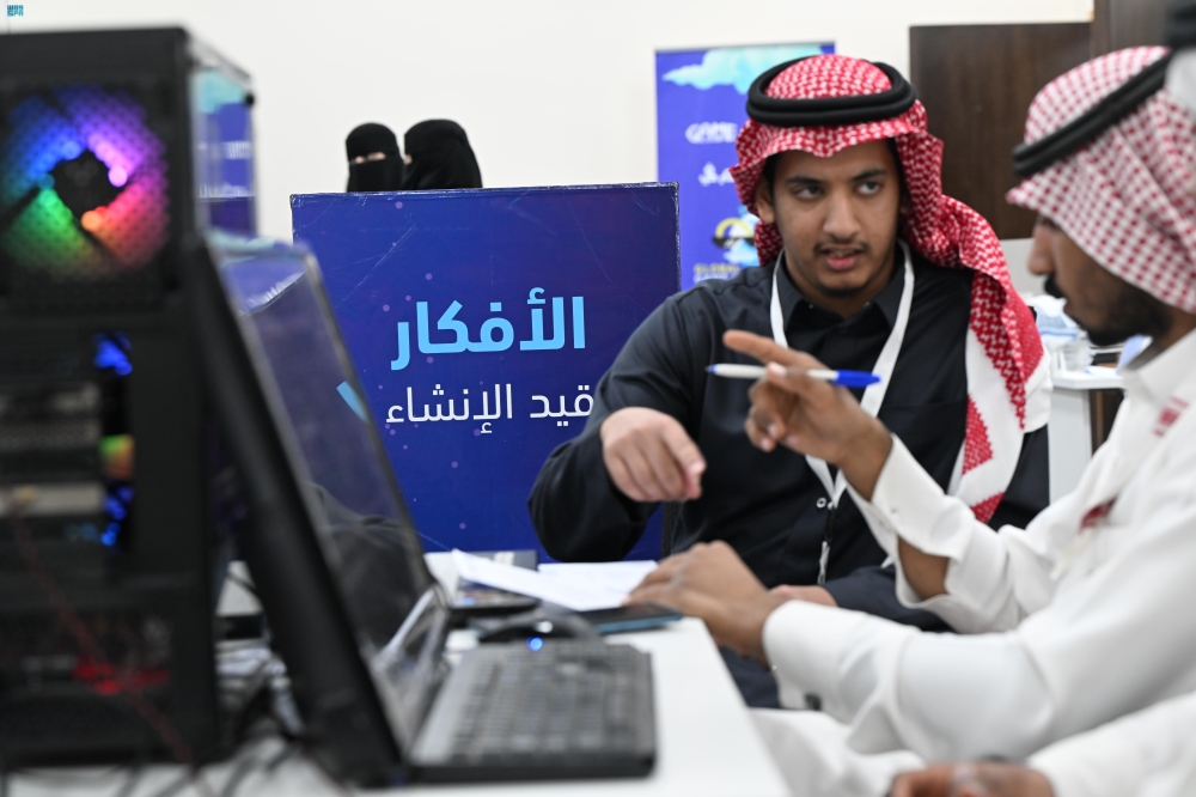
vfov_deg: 18.9
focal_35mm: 72
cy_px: 398
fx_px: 2391
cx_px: 598
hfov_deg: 28.1
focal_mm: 72
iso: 2000
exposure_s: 1/160
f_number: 4.5
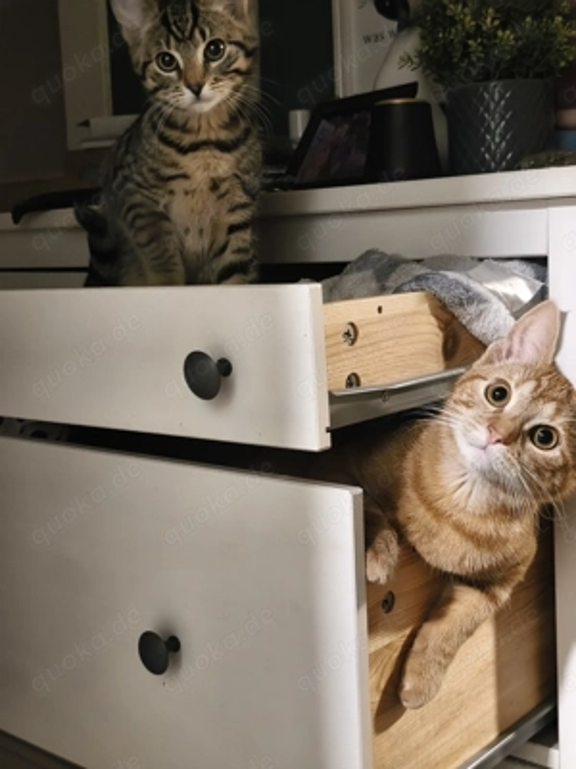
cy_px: 384
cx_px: 288
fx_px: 1021
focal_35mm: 46
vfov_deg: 41.2
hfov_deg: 31.5
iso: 2500
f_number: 1.65
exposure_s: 1/25
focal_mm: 6.18
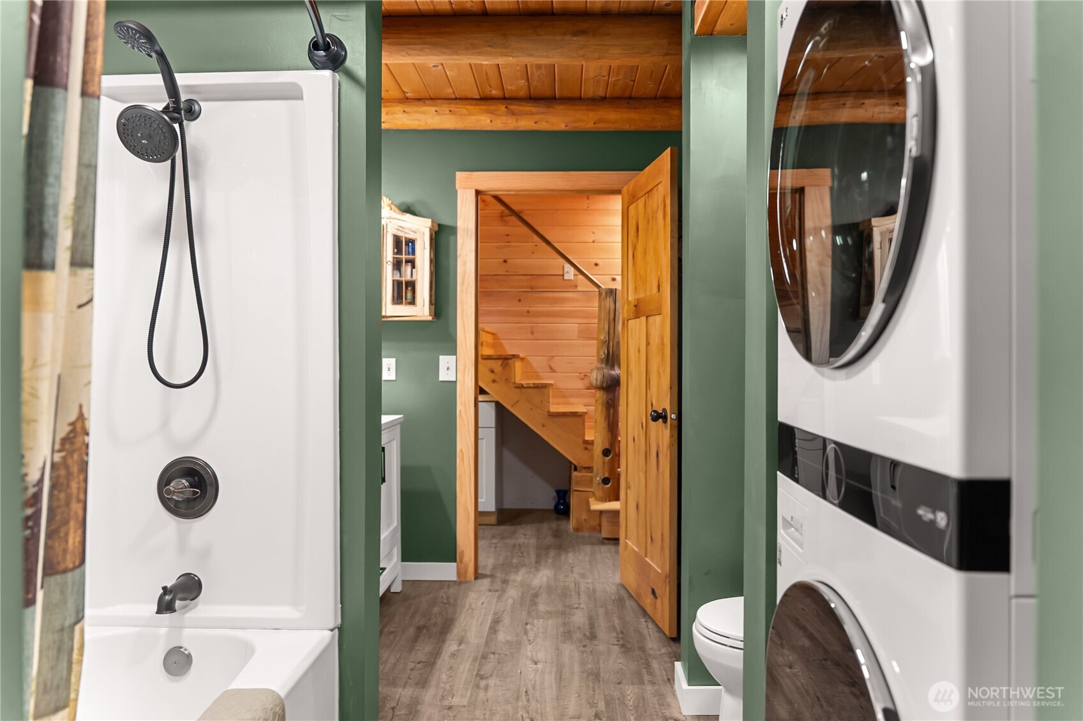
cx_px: 542
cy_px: 360
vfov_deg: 53.1
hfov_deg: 73.8
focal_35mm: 24
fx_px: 722
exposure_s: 1/15
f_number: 2.8
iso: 400
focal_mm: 24
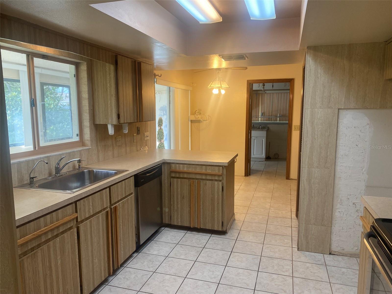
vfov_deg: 53.1
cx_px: 196
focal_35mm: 26
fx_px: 294
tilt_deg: -8.3
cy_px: 147
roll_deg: +0.4
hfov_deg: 67.3
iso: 64
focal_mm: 4.25
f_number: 1.8
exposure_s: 1/60
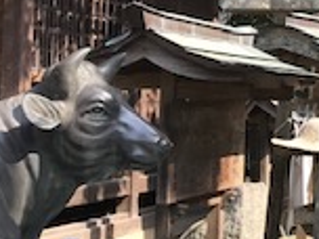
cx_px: 581
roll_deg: +0.3
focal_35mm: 118
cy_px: 31
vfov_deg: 12.5
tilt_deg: +5.6
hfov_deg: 14.6
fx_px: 1087
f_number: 1.8
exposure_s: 1/674
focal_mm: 3.99
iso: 20
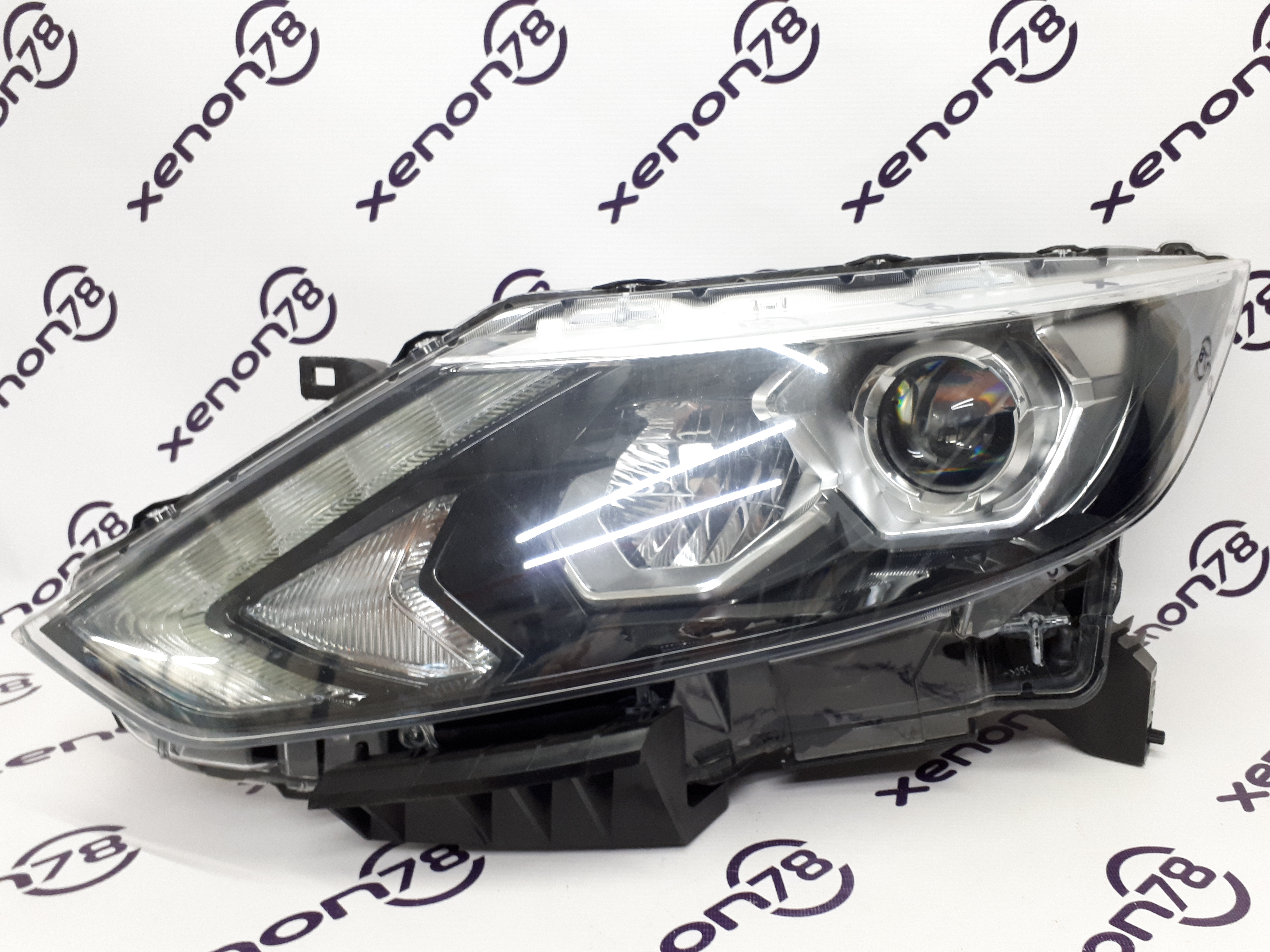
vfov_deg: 51.4
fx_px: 991
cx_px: 635
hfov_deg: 65.3
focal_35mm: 27
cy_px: 476
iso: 160
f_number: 1.9
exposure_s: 1/20
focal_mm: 3.6
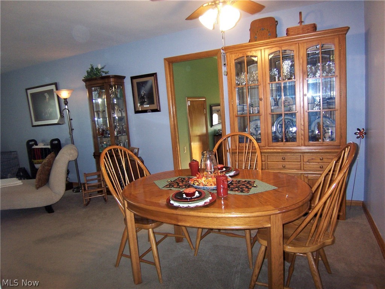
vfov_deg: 58.9
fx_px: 256
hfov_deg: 73.9
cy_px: 144
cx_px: 192
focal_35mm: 23
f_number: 2.8
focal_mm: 3.8
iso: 200
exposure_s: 1/30
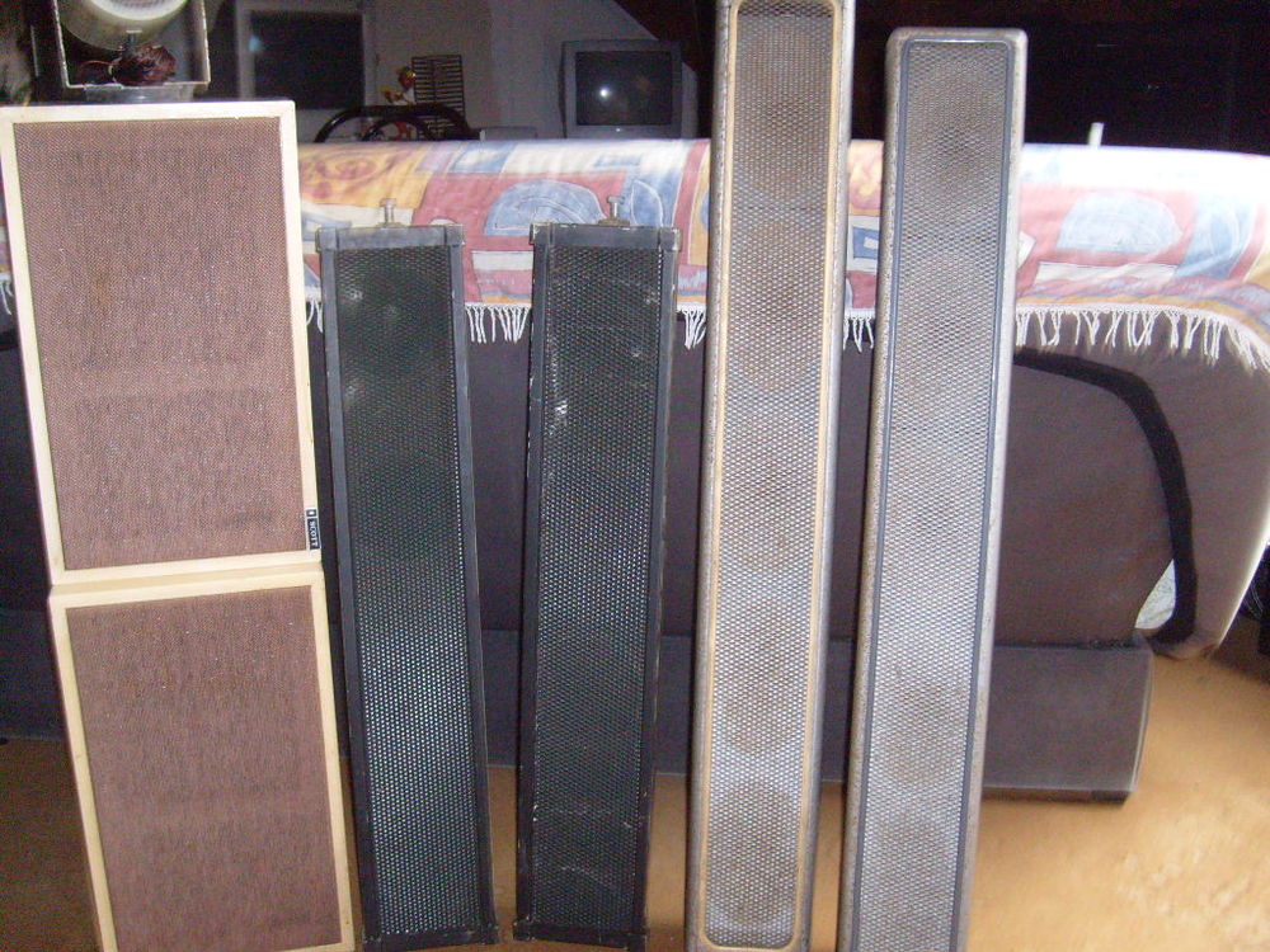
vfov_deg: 40.7
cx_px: 635
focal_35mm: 35
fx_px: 1284
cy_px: 476
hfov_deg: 52.6
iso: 400
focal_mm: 5.8
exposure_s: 1/45
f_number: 2.8
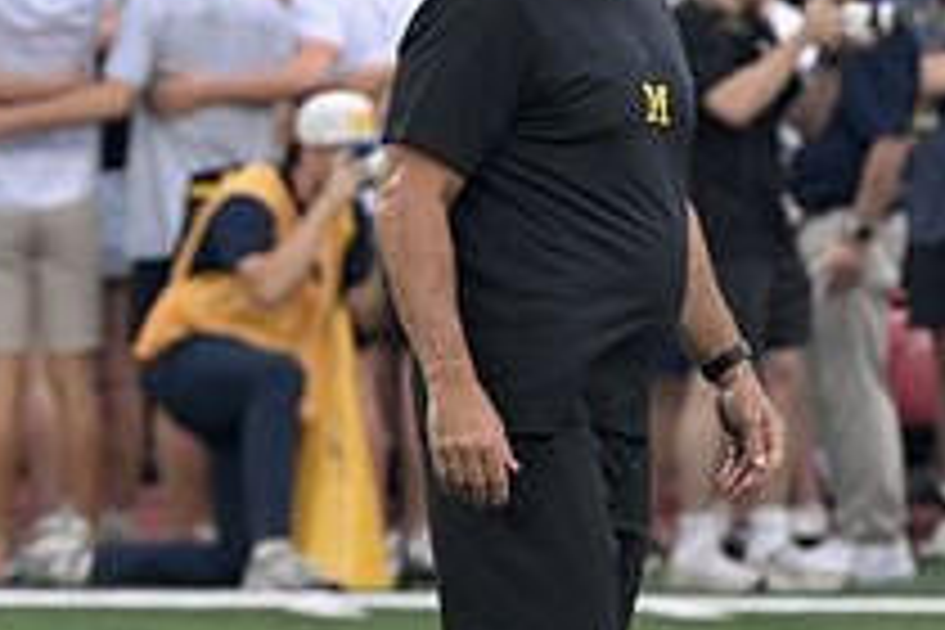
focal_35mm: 827
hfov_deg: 2.5
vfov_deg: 1.7
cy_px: 331
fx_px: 21707
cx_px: 634
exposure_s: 1/500
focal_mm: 200
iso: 500
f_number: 4
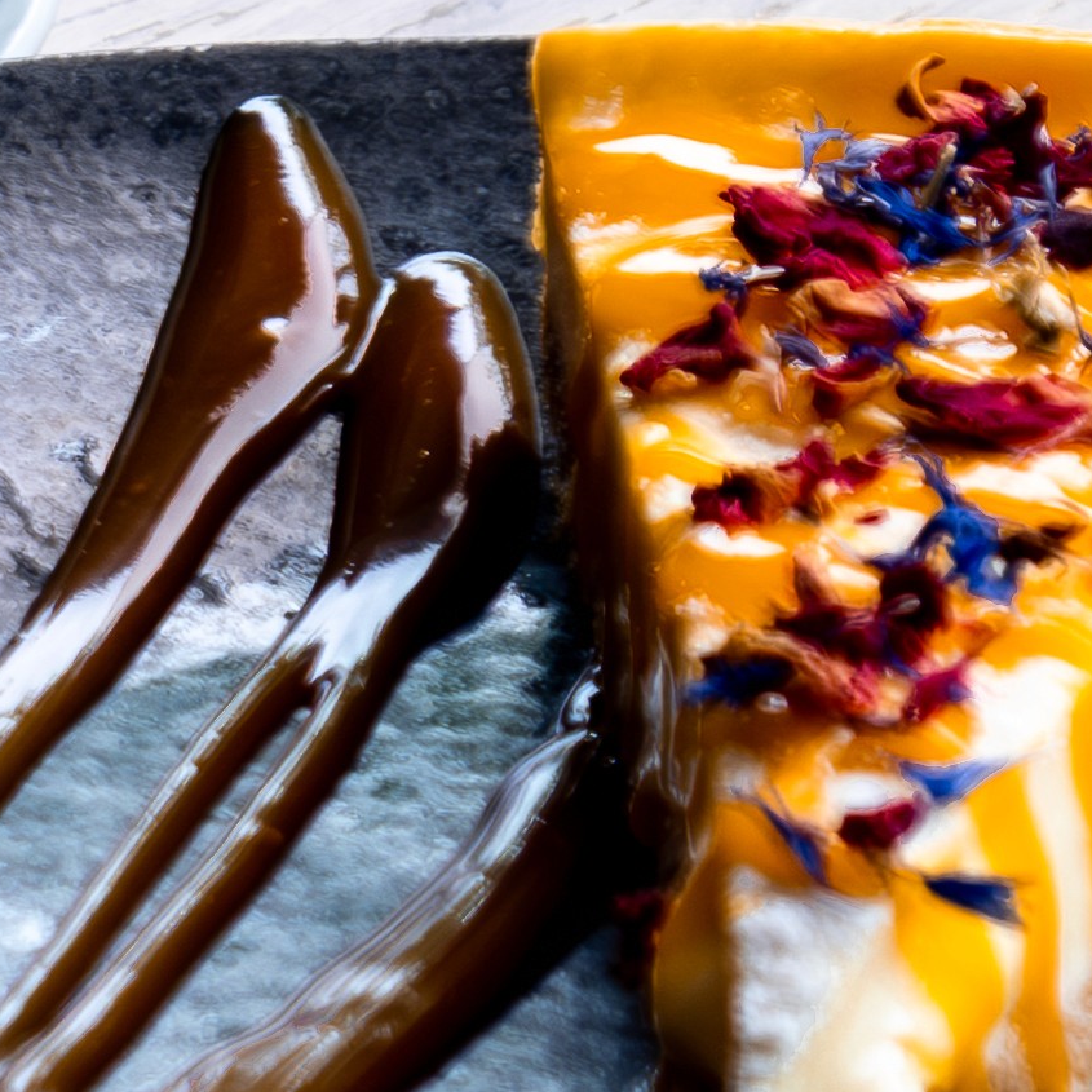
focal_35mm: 521
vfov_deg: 3.4
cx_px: -1061
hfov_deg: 3.3
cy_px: 433
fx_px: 18595
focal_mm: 55
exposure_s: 1/160
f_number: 4
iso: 250
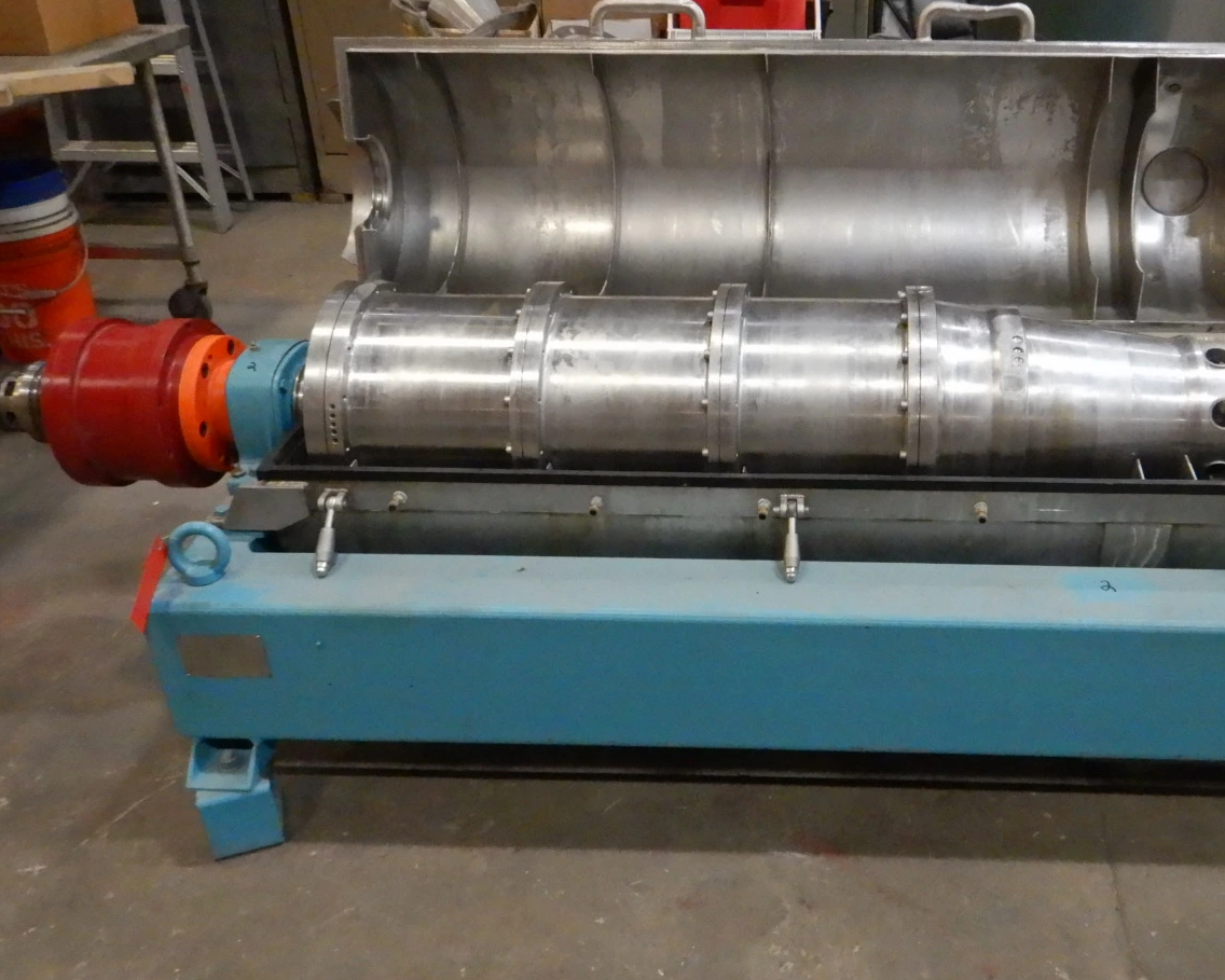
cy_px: 478
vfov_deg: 44.5
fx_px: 1197
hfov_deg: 53.3
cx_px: 799
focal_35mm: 33
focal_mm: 4.3
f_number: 2.8
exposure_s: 1/125
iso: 1600
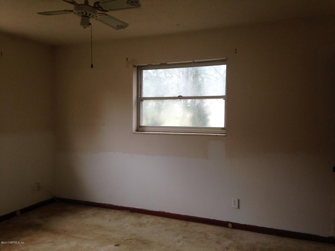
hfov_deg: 55.4
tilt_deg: -2.3
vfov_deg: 42.9
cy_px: 126
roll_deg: +0.6
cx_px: 168
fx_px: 319
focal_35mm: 33
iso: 64
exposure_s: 1/60
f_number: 2.4
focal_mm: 4.12
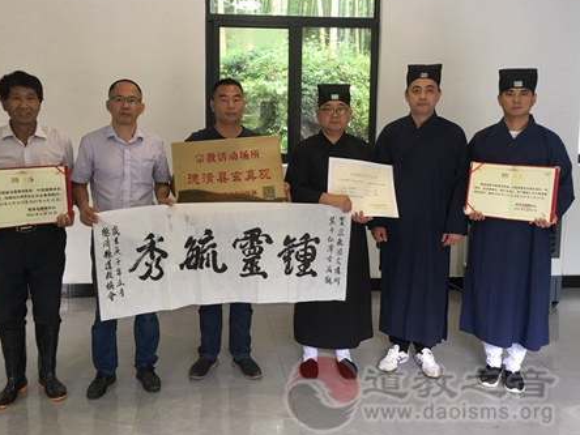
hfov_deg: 53.9
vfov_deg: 41.7
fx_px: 570
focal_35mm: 34
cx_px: 261
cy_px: 193
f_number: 2.2
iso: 40
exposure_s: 1/17
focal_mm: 4.15
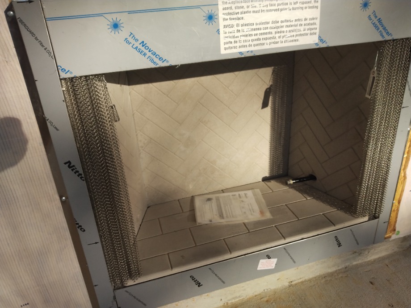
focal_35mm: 20
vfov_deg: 66.0
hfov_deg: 81.7
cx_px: 206
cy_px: 154
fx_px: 237
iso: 100
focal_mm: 3.54
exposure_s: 1/610
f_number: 2
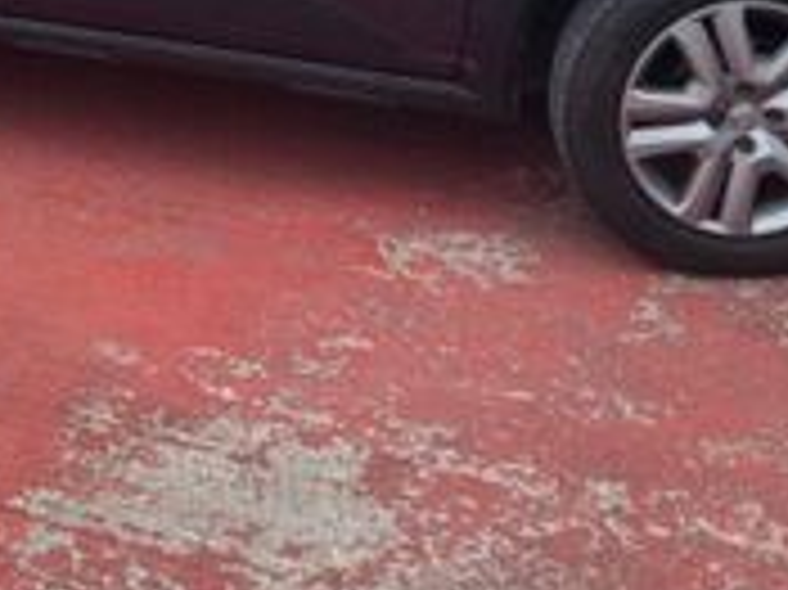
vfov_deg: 15.8
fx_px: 2025
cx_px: 140
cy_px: -153
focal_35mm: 89
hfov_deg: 21.7
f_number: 1.8
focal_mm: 5.4
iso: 40
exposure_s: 1/1384
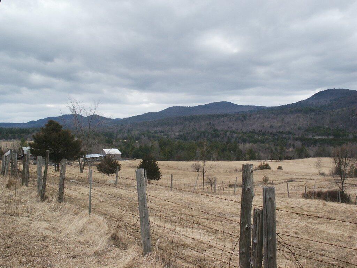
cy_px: 134
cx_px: 178
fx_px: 361
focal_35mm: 35
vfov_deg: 40.7
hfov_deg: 52.6
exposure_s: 1/180
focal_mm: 7.18
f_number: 6.7
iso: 64
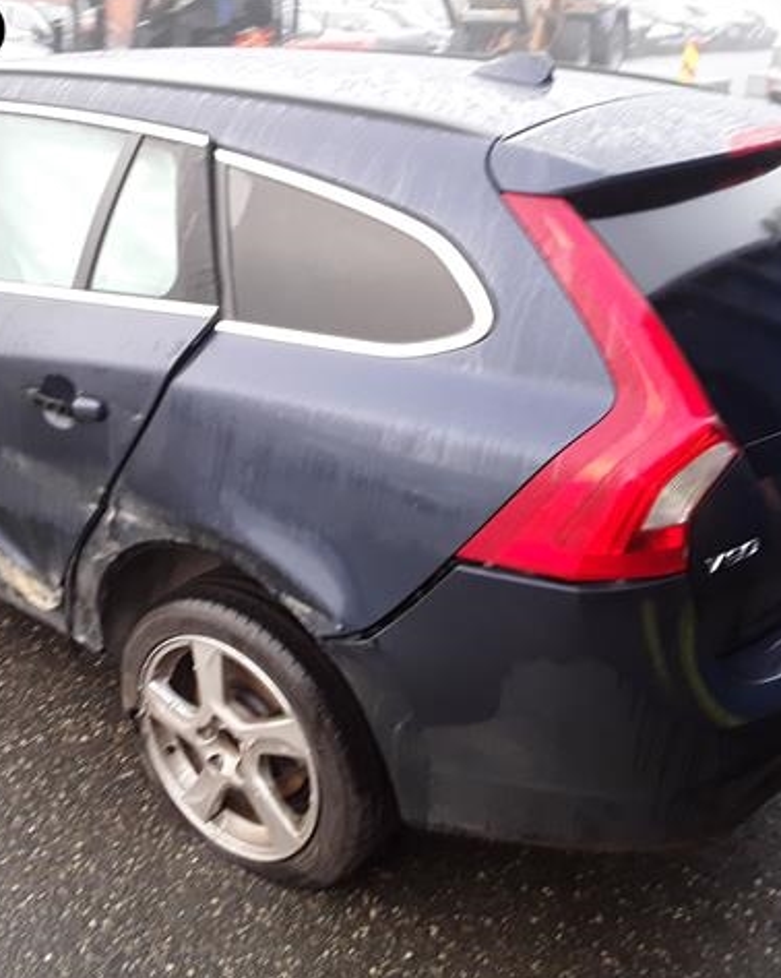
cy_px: 490
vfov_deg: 49.1
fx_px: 1070
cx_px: 269
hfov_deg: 39.7
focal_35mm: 37
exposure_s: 1/50
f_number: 1.9
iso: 80
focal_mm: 2.91
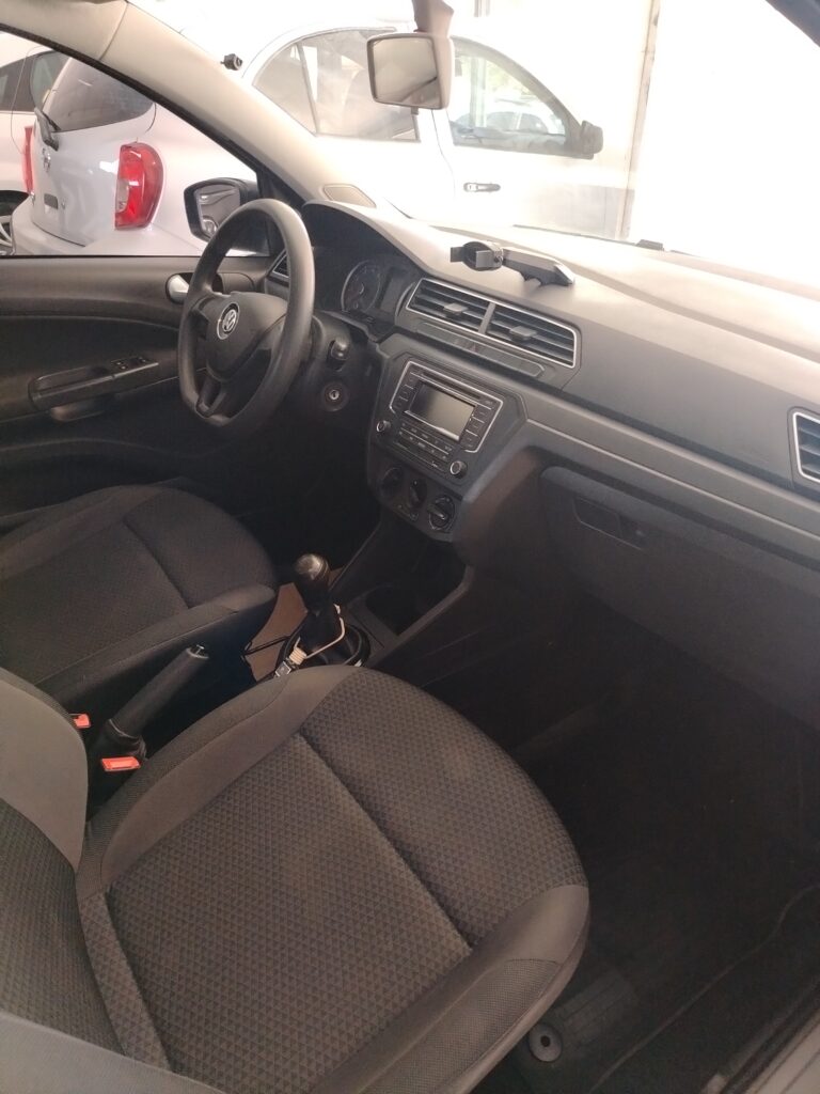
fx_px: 758
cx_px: 410
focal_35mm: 24
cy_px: 547
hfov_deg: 56.8
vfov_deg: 71.6
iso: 3544
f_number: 1.75
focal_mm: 5.25
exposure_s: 1/100
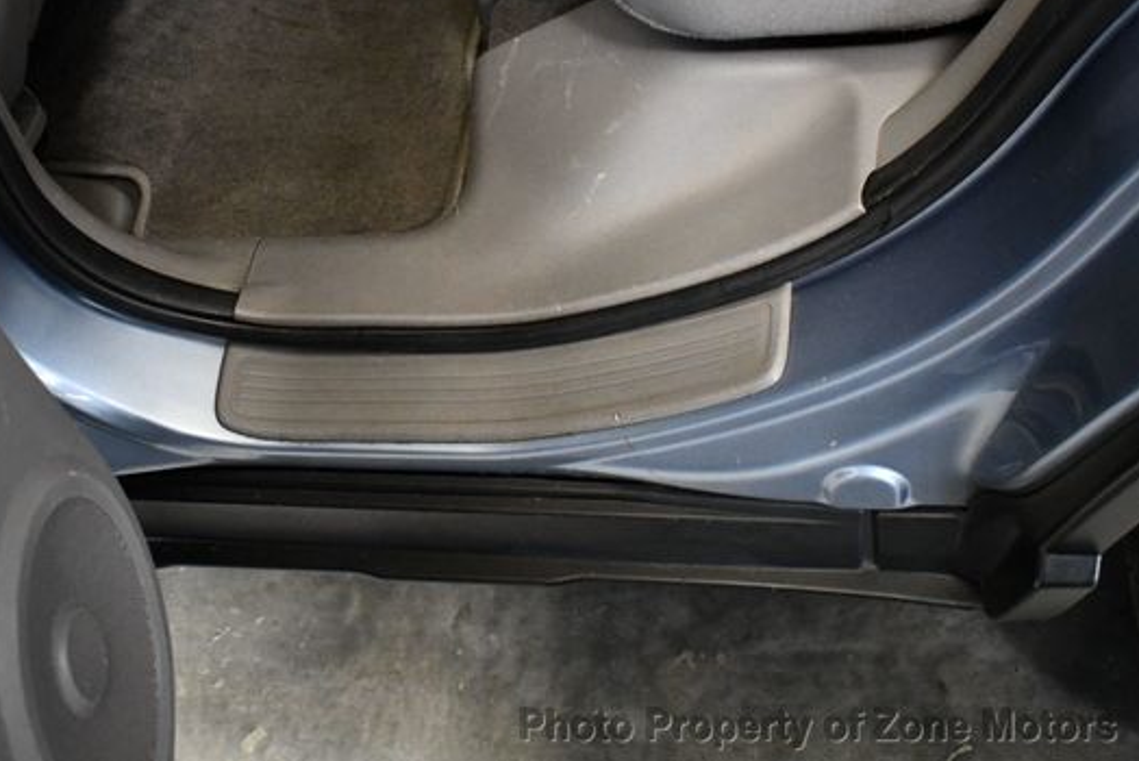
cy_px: 302
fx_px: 1393
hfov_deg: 44.4
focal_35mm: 44
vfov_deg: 30.5
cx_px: 493
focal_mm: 18
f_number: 3.5
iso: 3200
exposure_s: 1/100
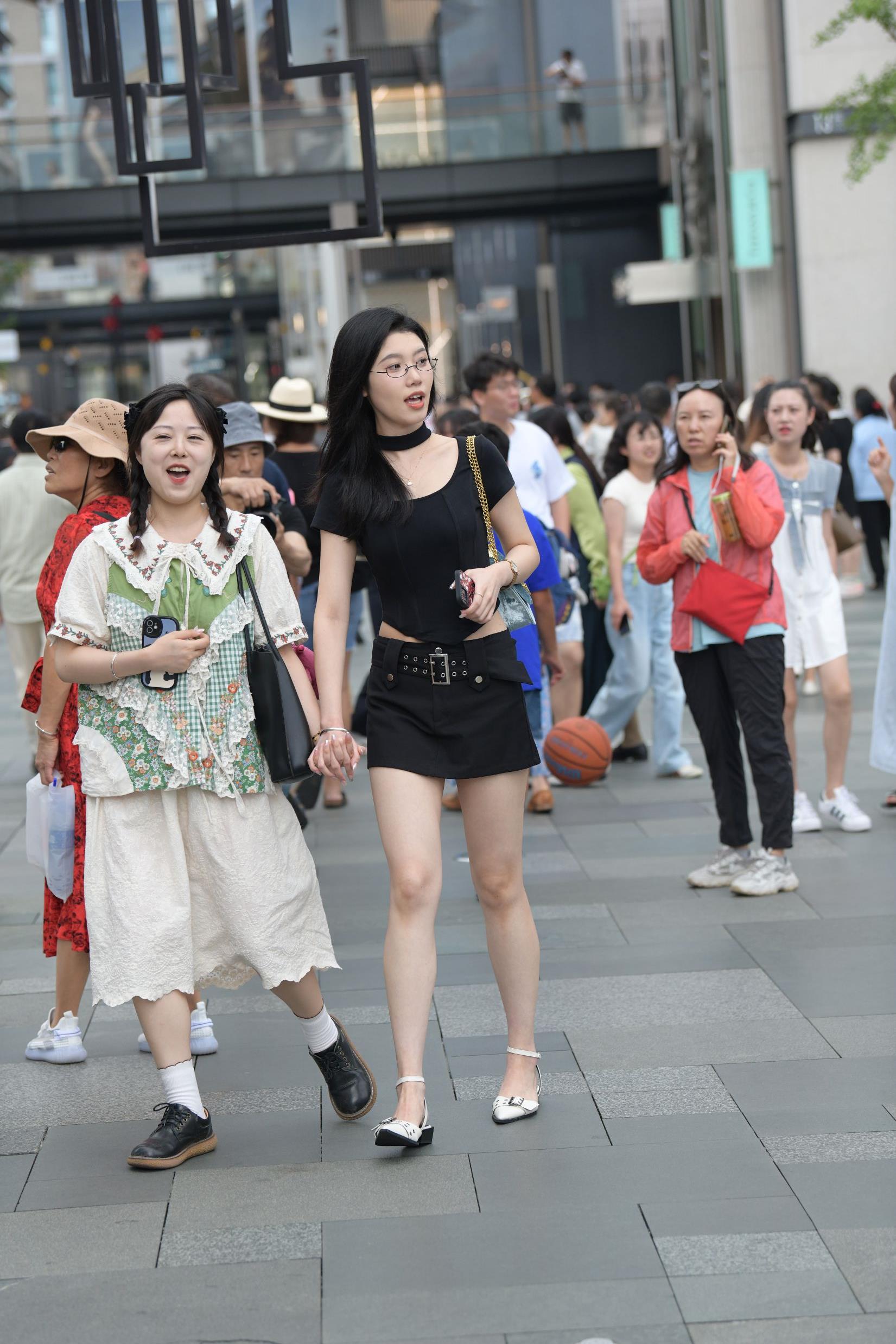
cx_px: 448
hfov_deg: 14.0
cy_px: 672
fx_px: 3658
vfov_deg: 20.8
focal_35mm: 98
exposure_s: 1/640
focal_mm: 98
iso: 800
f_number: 4
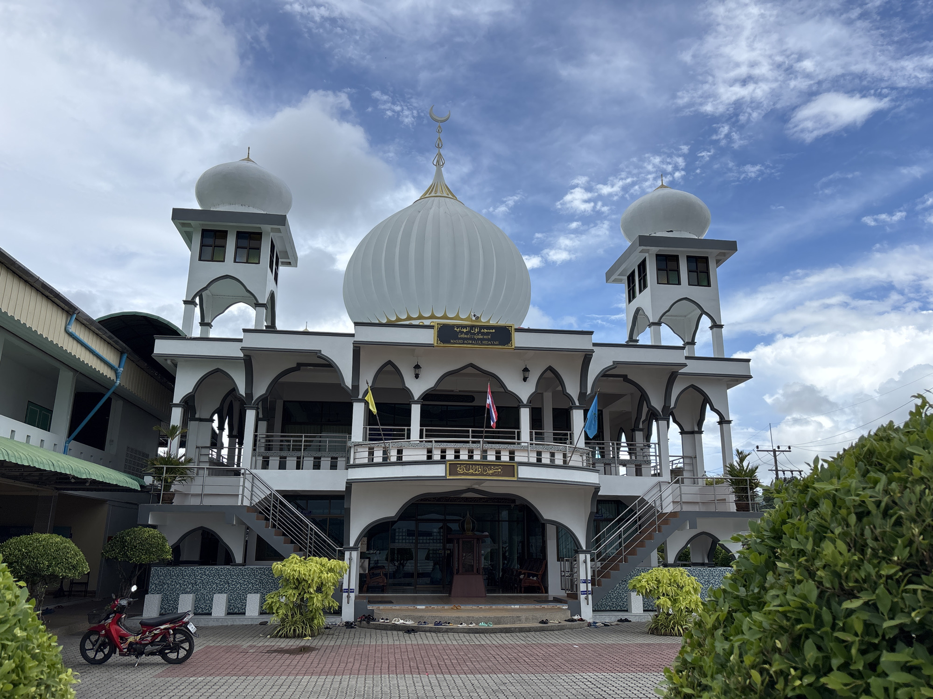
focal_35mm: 26
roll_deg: -0.4
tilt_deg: +14.8
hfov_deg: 67.3
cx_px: 466
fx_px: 701
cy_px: 350
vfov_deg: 53.1
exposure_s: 1/4082
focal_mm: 5.96
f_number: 1.6
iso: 50
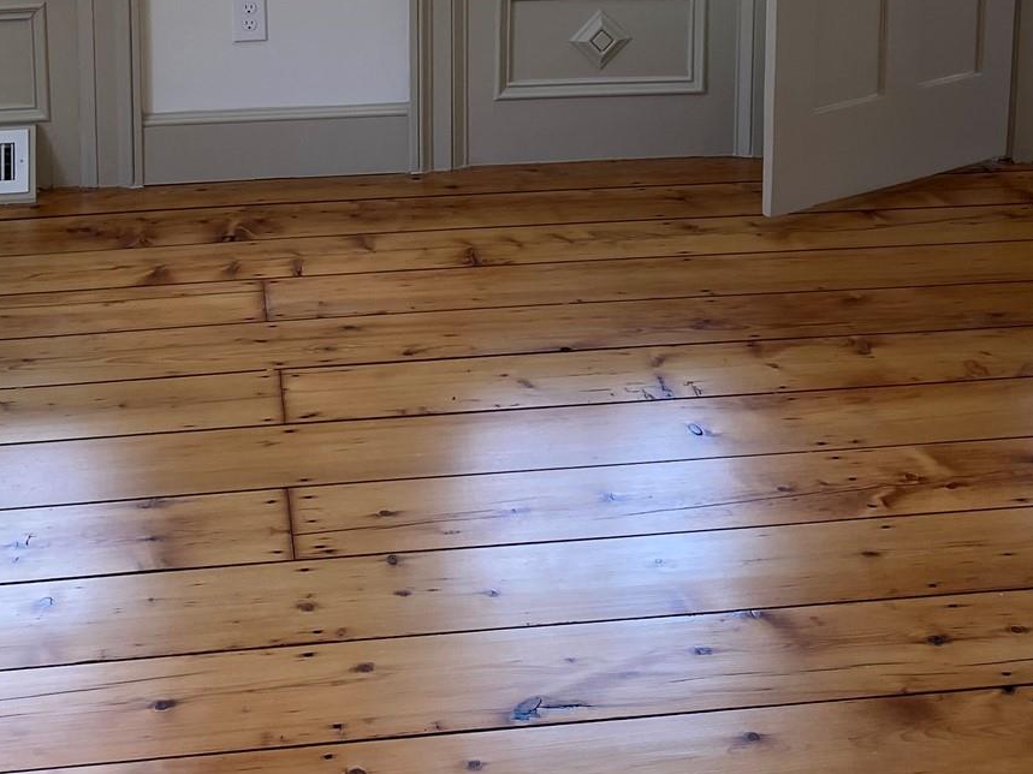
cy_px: -85
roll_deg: +0.1
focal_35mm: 62
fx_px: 1850
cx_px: 415
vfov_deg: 22.3
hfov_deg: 31.1
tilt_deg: -10.3
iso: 50
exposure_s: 1/120
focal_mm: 4.25
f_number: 1.8
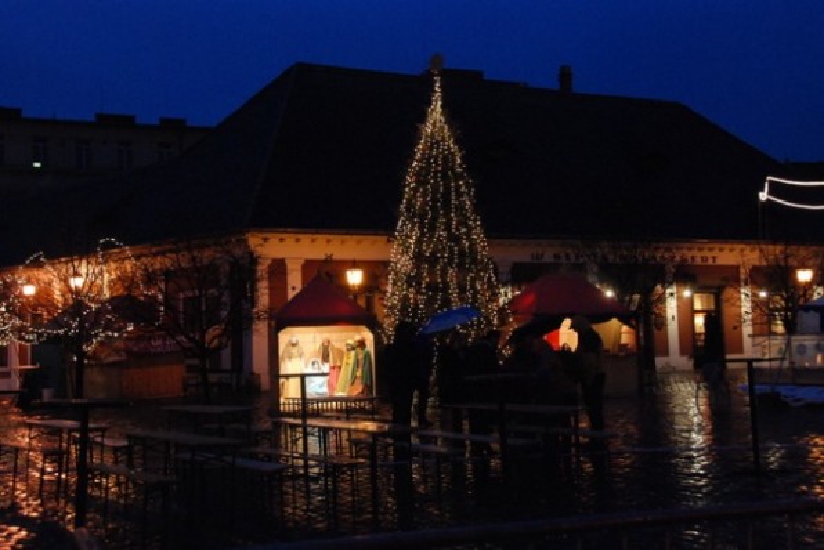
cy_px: 275
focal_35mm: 48
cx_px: 412
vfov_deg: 28.1
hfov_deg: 41.1
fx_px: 1099
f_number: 6.3
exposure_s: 1/13
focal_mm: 32
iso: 1600
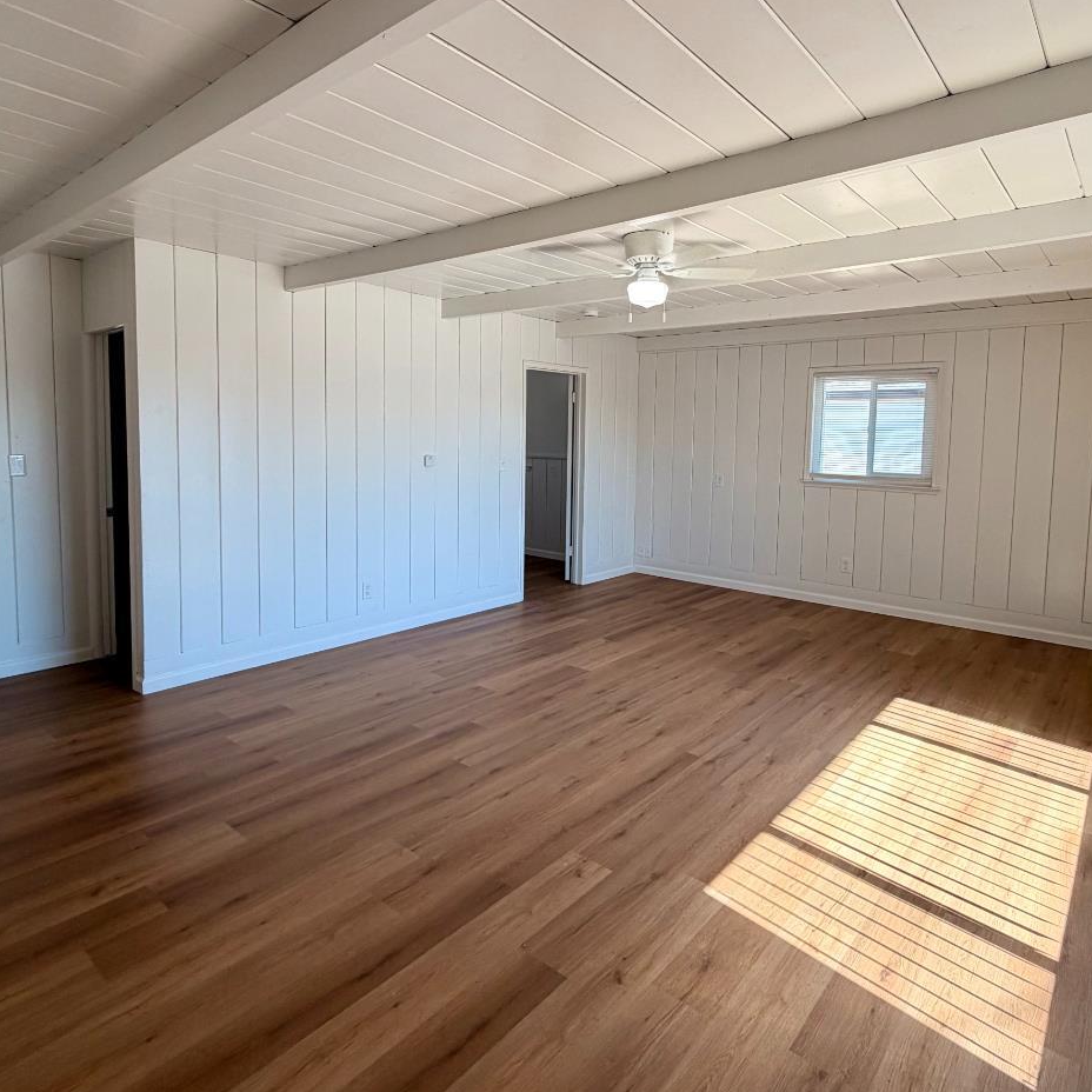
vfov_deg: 74.6
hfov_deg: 74.8
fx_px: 714
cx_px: 577
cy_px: 485
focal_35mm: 20
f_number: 2.2
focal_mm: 2.22
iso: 50
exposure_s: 1/120
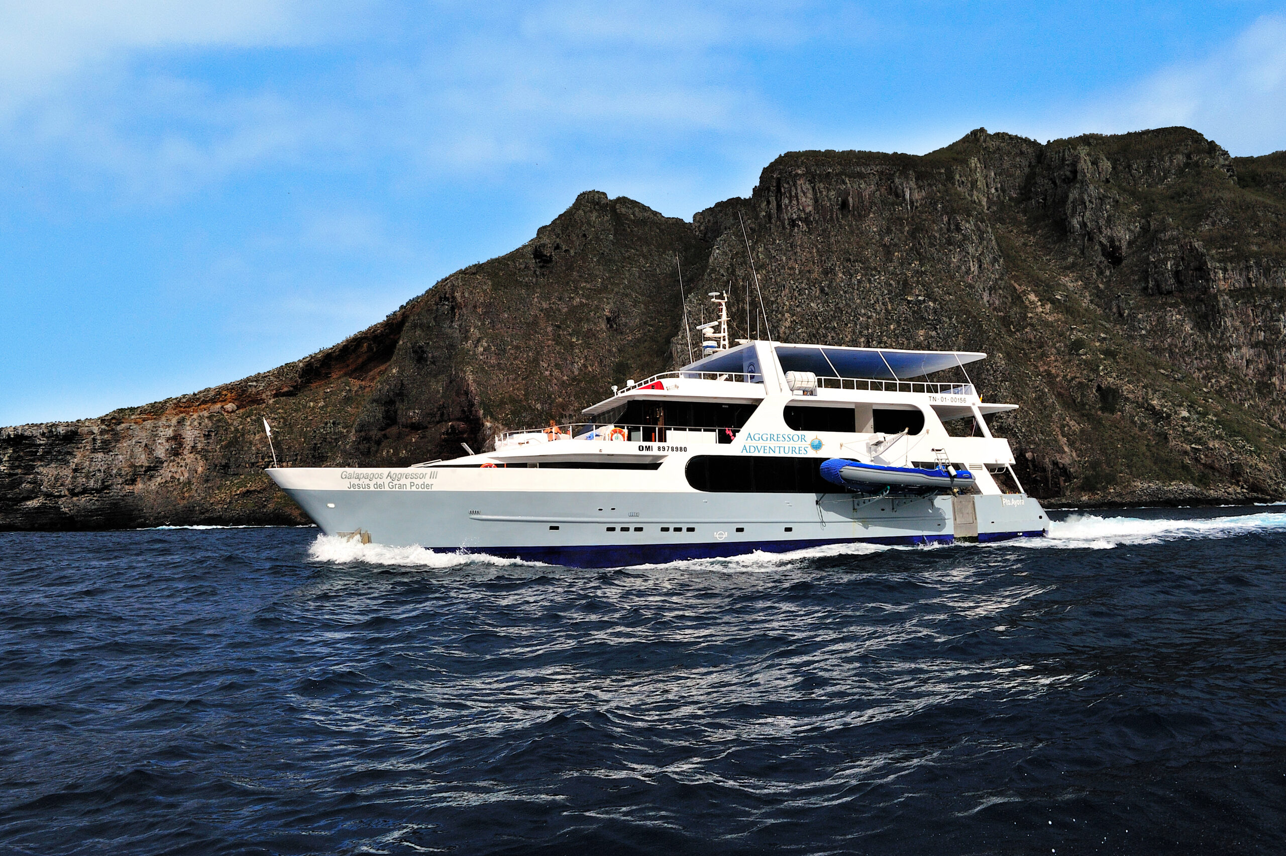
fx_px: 1035
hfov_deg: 63.7
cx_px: 643
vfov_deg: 44.9
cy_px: 428
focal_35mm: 29
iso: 250
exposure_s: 1/1000
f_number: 16
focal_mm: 29
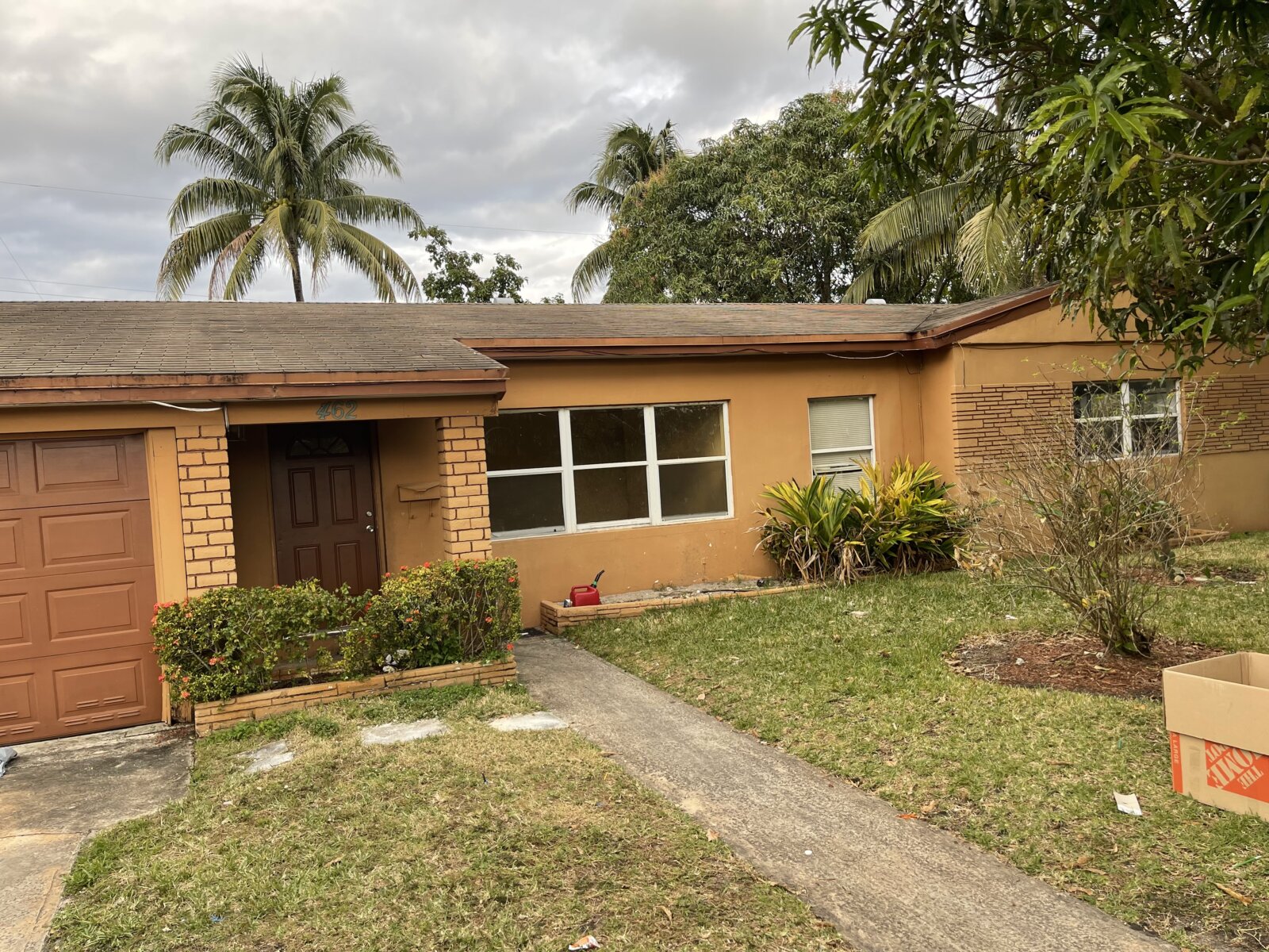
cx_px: 634
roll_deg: +2.8
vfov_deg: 53.1
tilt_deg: -1.2
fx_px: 953
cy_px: 476
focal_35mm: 26
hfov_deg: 67.3
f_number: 1.6
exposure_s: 1/355
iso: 32
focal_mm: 5.1
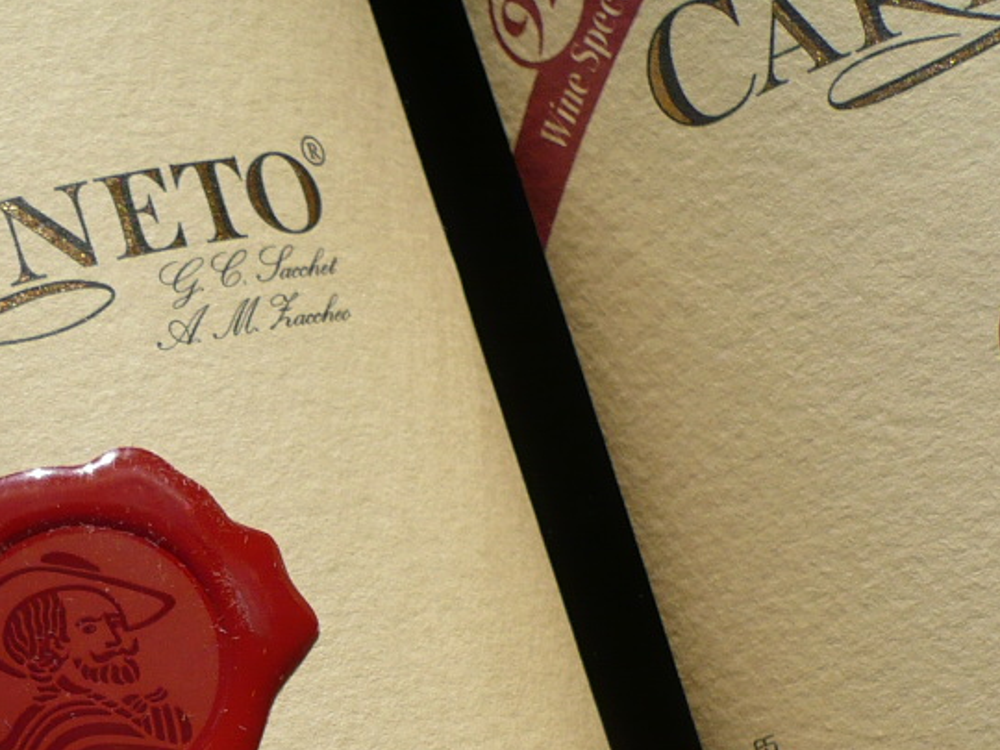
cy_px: 874
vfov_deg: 17.1
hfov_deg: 23.2
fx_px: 2398
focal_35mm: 83
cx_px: 174
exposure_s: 1/250
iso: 100
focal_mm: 5.8
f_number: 8
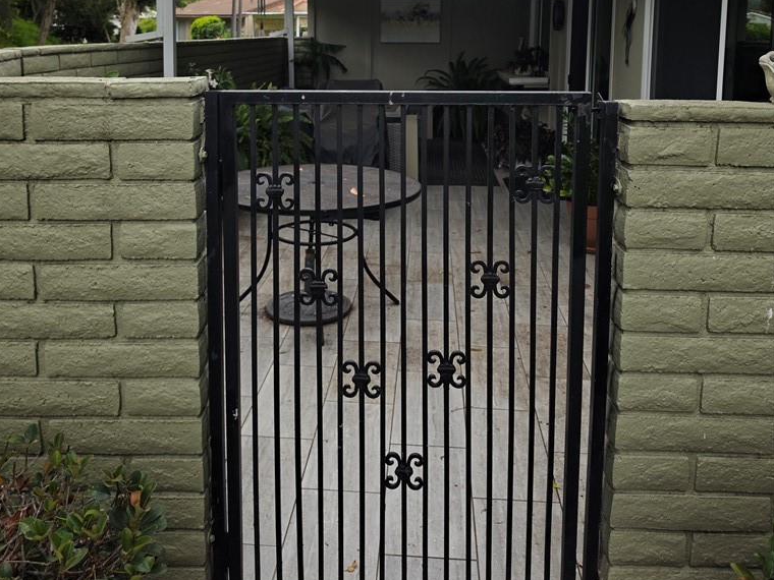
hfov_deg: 58.4
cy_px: 105
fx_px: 693
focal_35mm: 31
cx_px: 387
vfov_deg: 43.1
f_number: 1.4
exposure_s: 1/7329
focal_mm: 6.5
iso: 64
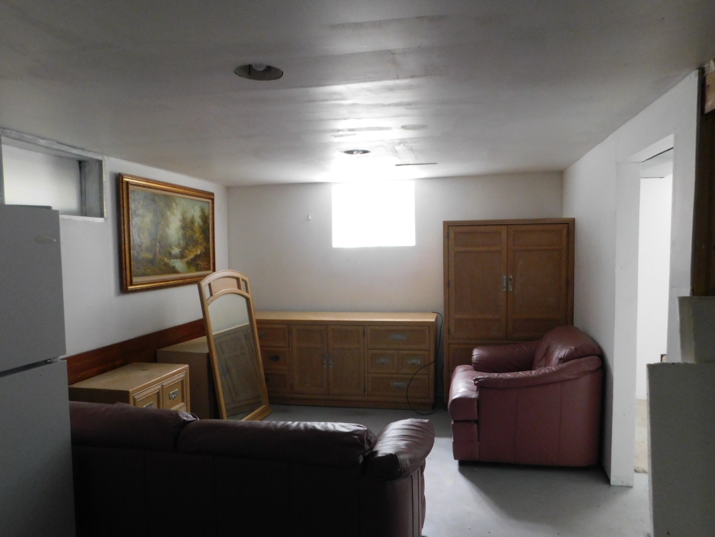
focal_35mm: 26
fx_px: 537
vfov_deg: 53.0
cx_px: 364
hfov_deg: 67.3
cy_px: 293
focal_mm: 4
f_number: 3
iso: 400
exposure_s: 1/20
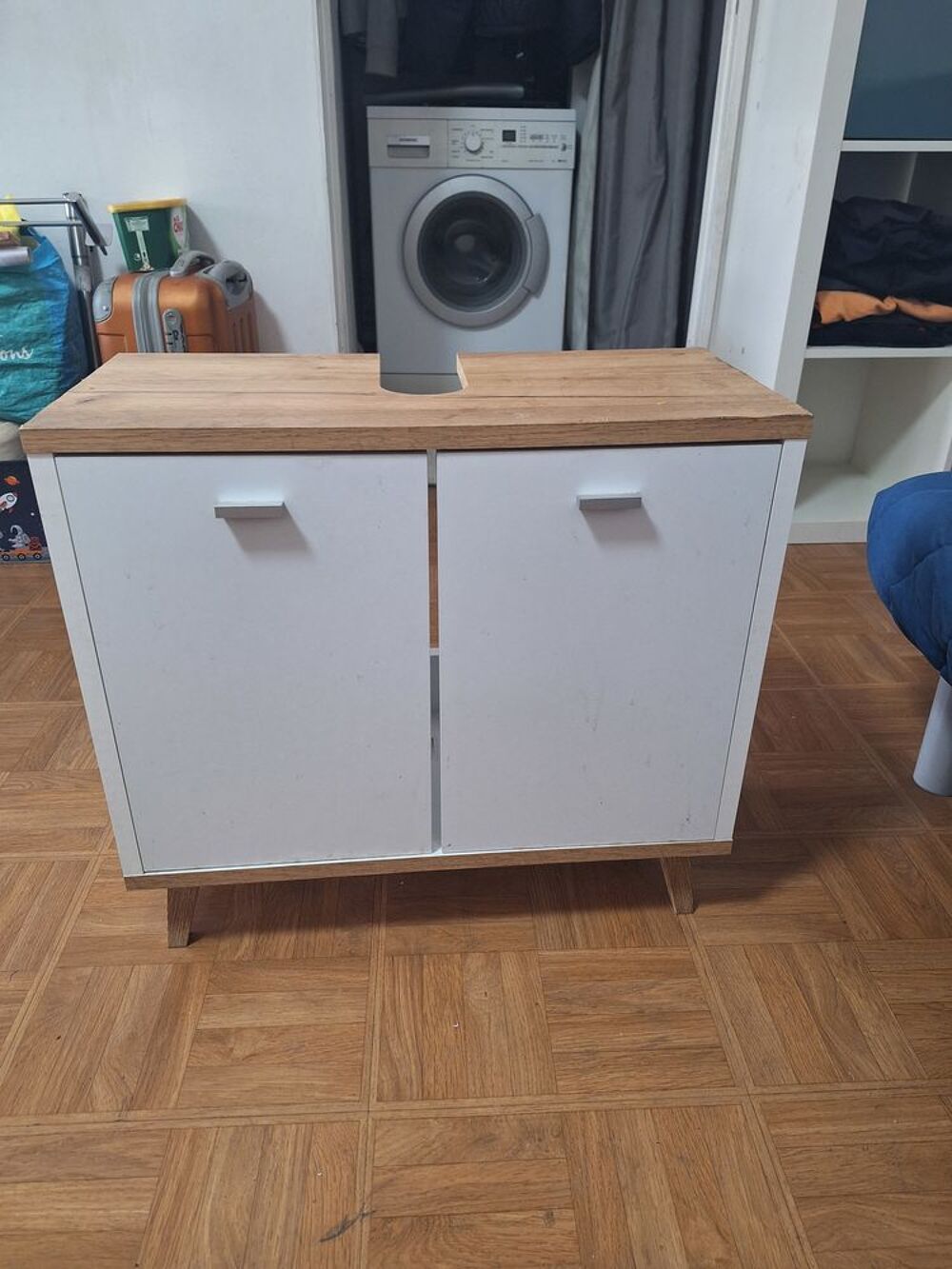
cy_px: 634
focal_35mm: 23
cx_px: 476
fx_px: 843
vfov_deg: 73.9
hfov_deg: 58.9
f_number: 1.8
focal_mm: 5.54
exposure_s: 1/30
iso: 200
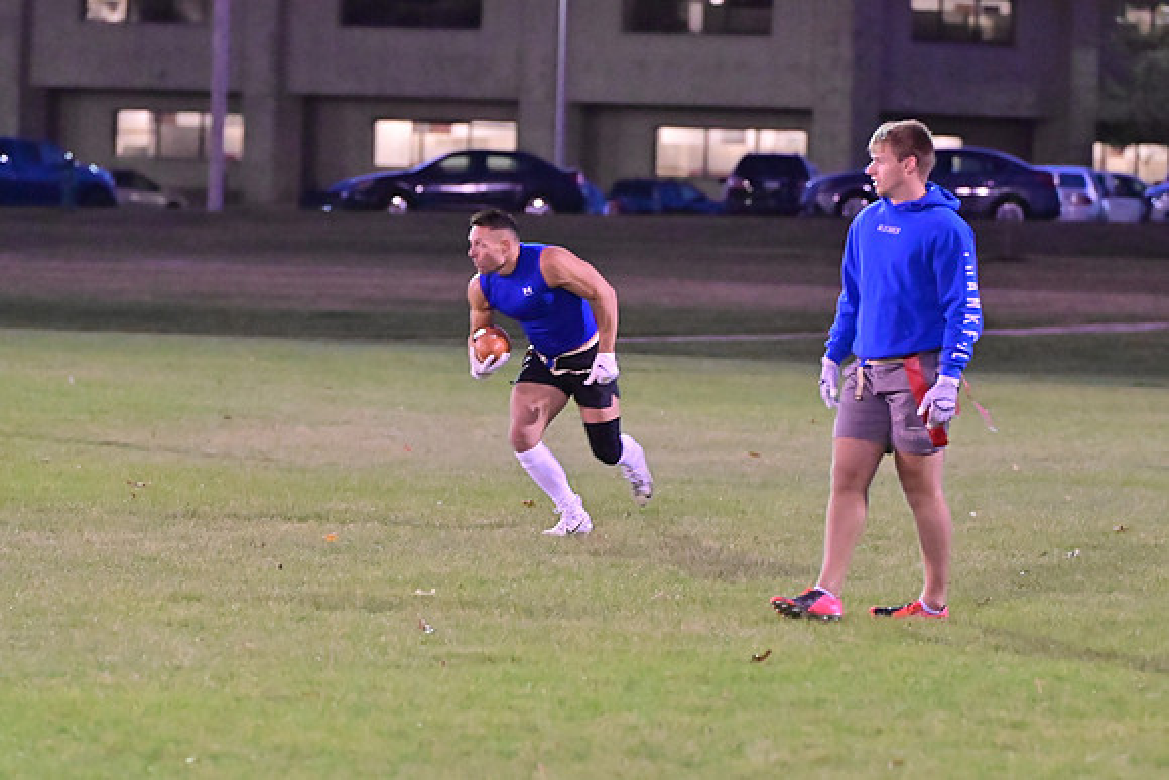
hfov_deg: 9.1
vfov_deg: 6.1
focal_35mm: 225
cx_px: 584
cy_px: 390
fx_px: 7308
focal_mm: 150
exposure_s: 1/320
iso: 6400
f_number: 4
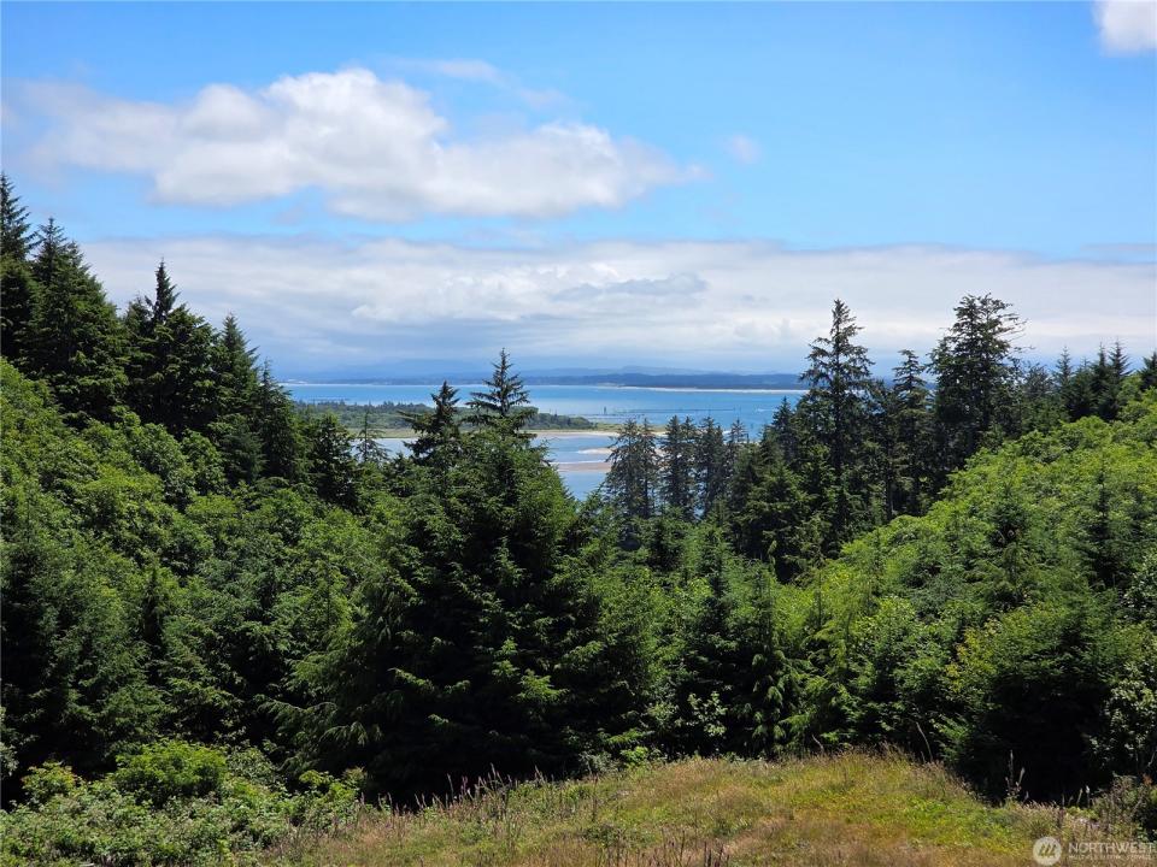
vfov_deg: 21.3
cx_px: 578
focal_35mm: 69
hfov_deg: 28.2
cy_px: 434
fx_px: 2306
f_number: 2.4
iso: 50
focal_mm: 7.9
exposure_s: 1/2088
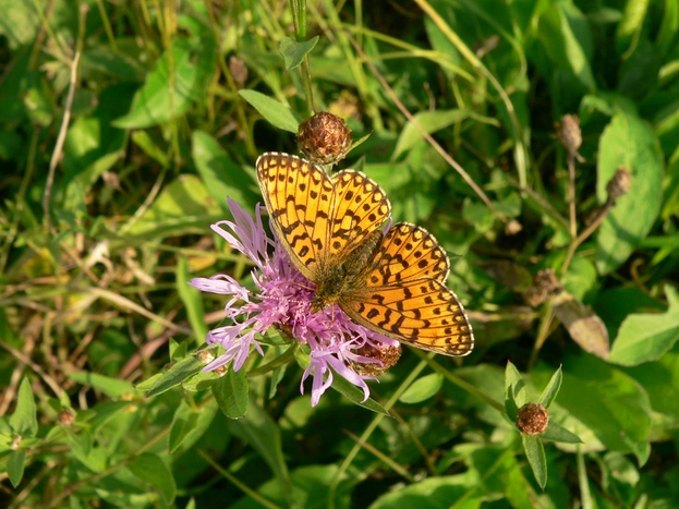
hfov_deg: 50.1
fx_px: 726
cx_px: 344
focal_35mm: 37
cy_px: 250
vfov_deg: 38.7
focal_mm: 6
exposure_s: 1/250
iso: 80
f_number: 4
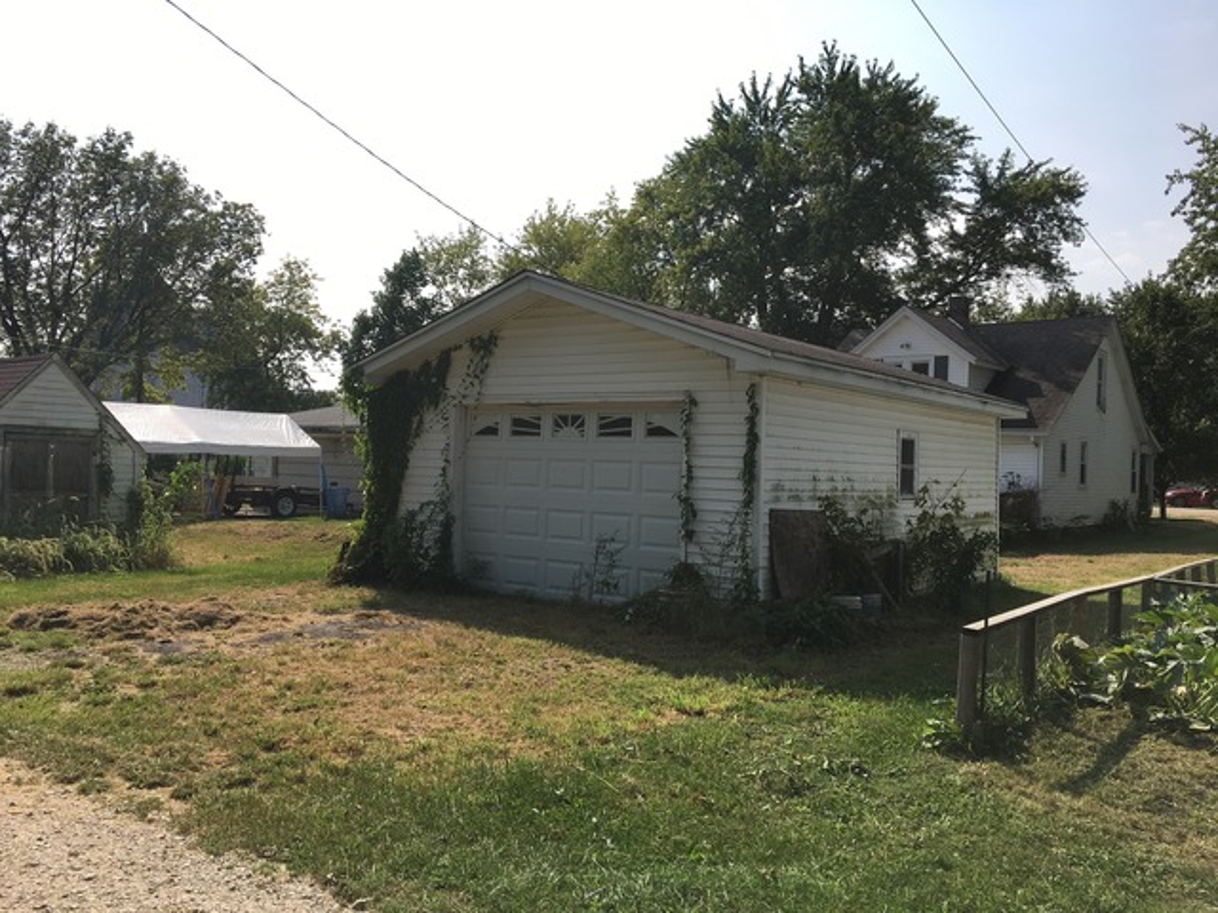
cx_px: 609
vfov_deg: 48.2
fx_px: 1020
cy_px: 456
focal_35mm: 29
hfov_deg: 61.7
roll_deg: -1.5
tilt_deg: +1.9
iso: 25
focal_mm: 4.15
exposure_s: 1/1832
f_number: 2.2
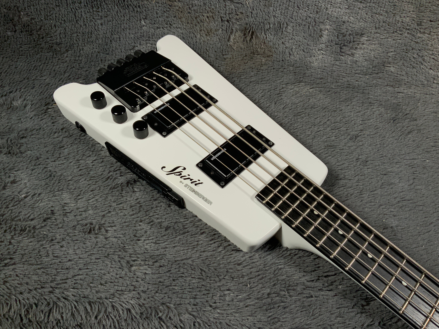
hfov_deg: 61.7
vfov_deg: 48.2
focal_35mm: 29
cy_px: 164
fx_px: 368
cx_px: 220
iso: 16
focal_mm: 3
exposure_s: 1/318
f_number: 1.8
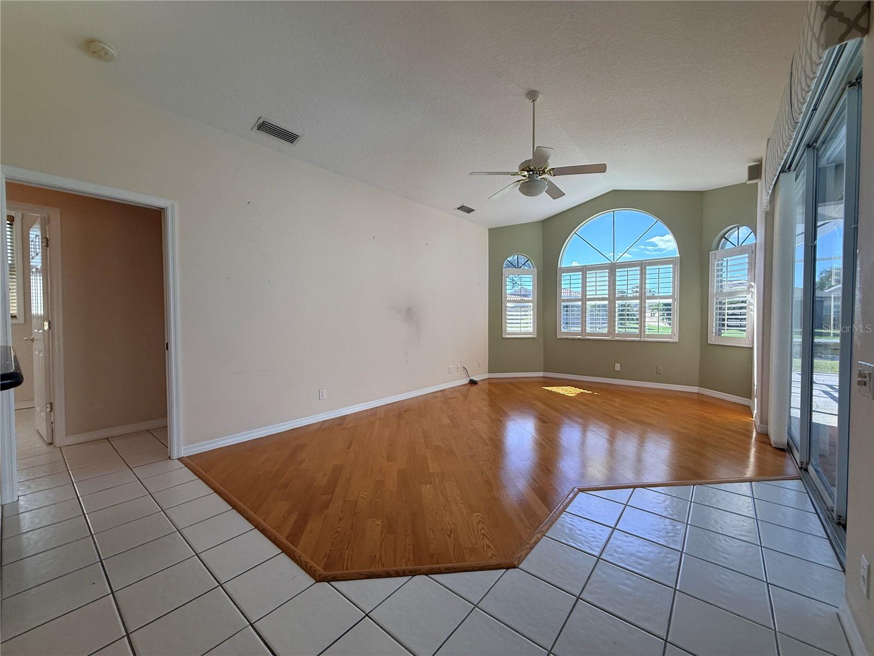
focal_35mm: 14
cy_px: 328
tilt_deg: -1.3
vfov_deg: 85.7
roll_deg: +0.4
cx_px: 437
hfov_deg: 102.1
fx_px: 353
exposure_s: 1/192
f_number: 2.2
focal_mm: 2.22
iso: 64
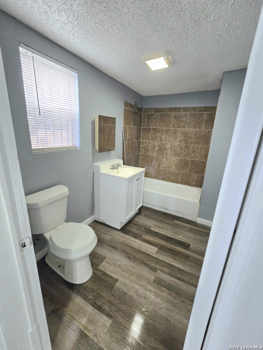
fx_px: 132
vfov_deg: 106.2
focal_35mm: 13
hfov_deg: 89.9
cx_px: 132
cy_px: 175
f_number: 2.2
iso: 640
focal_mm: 2.2
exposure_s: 1/60.2
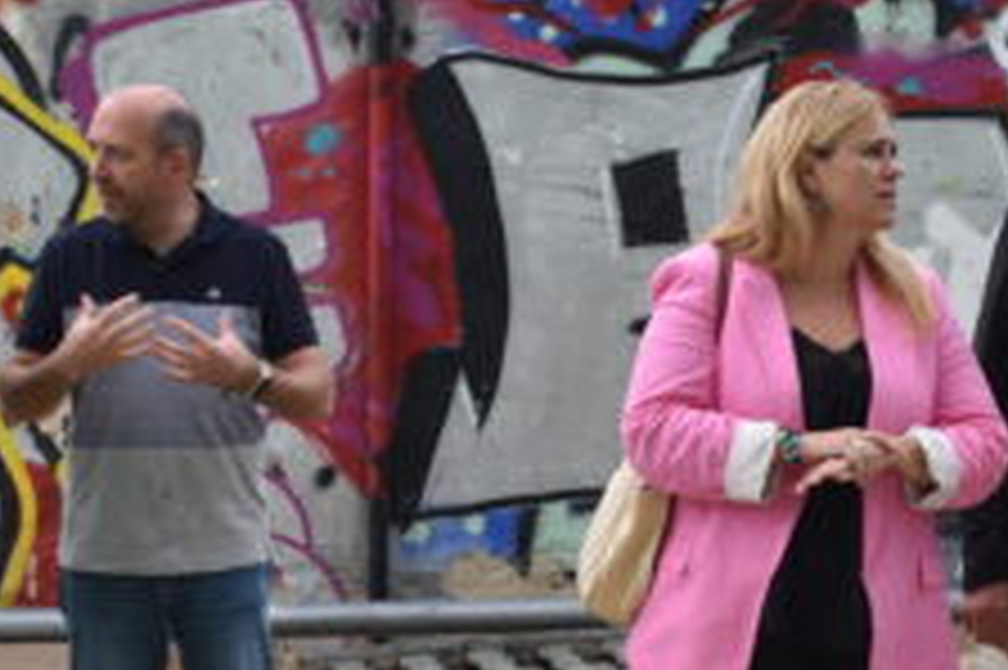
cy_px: 499
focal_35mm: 92
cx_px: 670
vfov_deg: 14.7
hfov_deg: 22.0
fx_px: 2583
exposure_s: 1/250
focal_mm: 23
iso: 400
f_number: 8
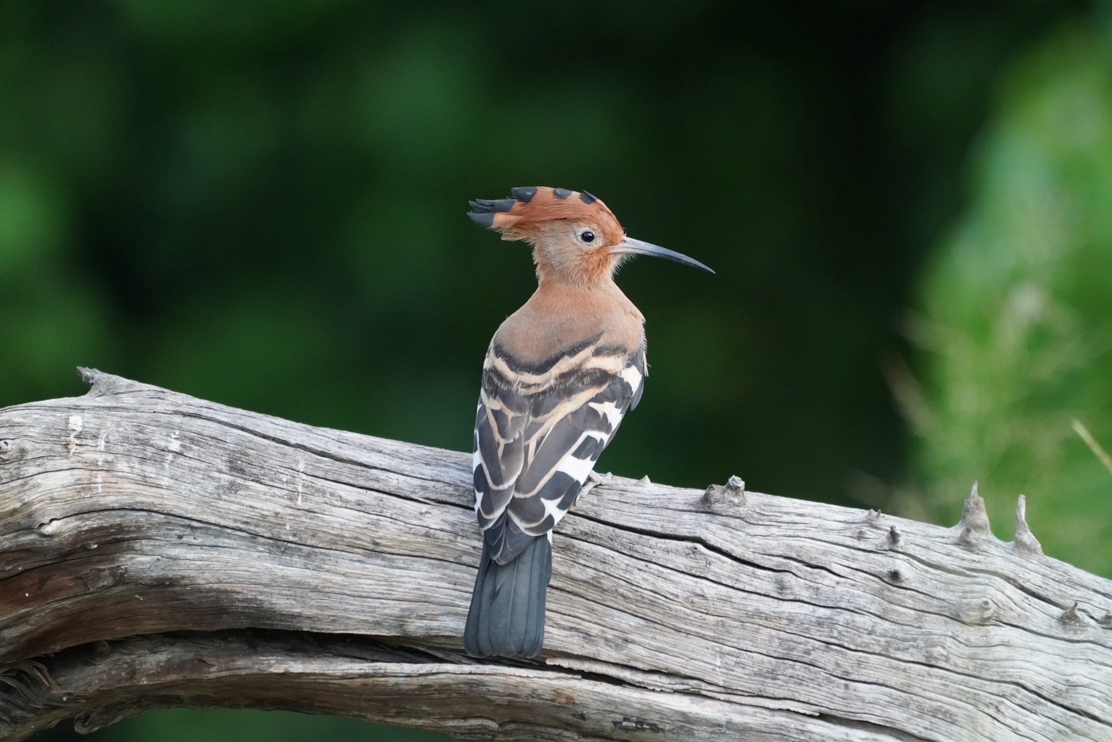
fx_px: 24709
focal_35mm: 800
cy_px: 371
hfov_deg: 2.6
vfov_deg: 1.7
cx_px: 556
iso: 6400
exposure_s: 1/400
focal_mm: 800
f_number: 11
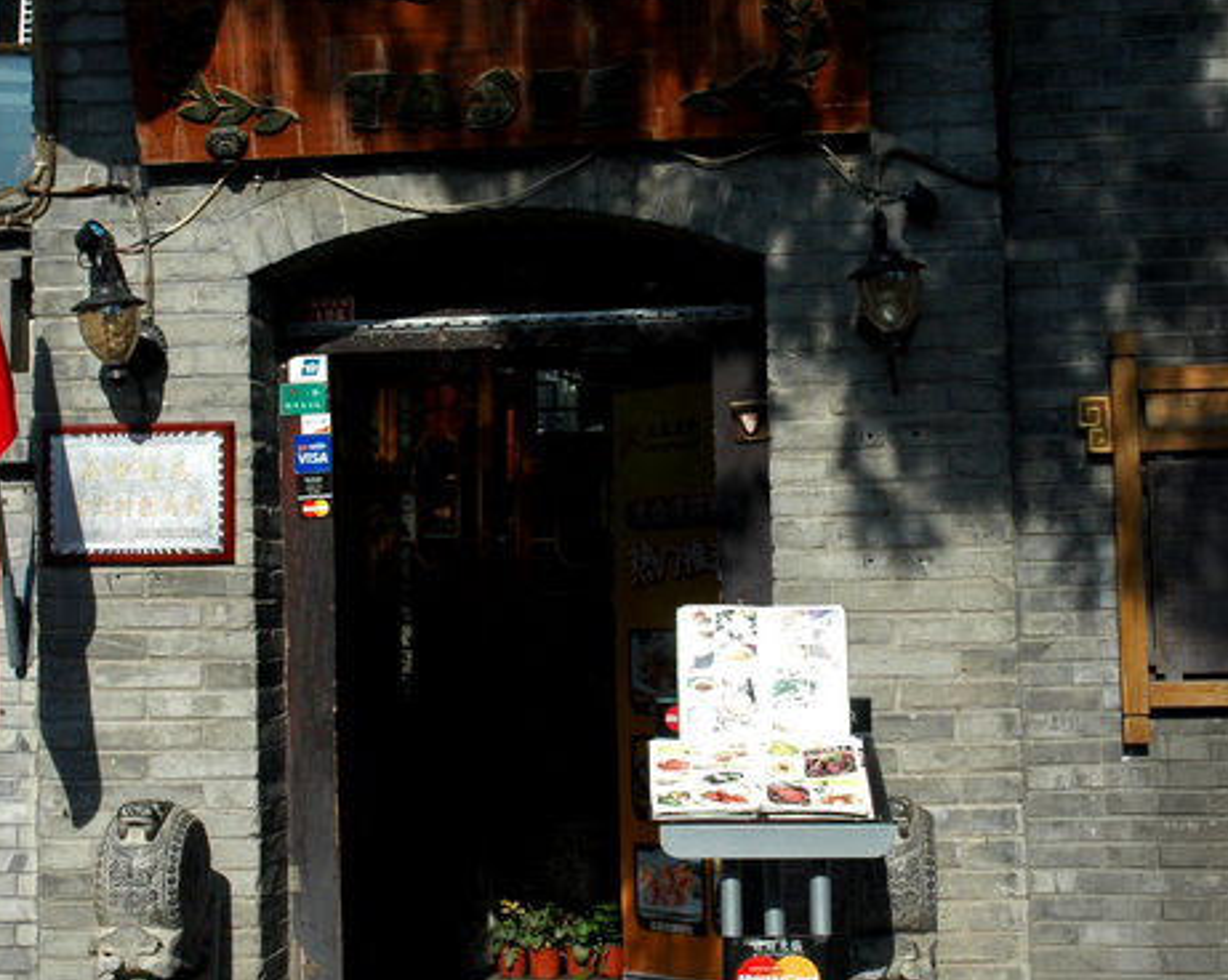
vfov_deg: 26.3
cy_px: 405
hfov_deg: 32.7
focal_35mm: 58
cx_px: 611
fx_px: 2096
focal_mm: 27
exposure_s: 1/640
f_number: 11
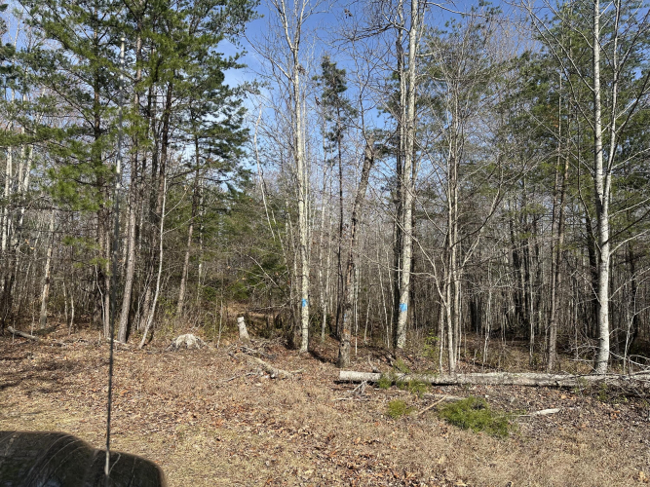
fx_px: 451
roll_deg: -0.7
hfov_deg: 71.6
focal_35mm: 24
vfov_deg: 56.8
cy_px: 244
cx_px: 325
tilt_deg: +5.3
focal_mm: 6.86
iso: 80
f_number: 1.78
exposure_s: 1/3356
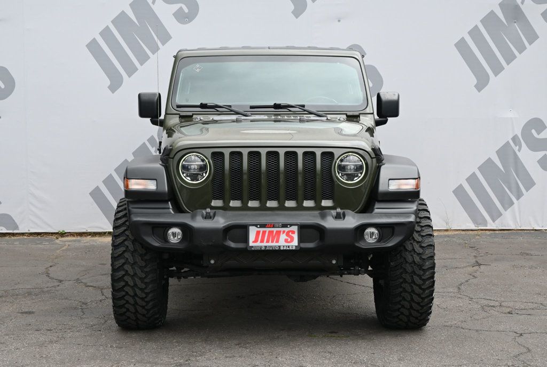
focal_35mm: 66
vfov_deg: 20.7
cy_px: 184
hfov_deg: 30.4
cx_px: 274
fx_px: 1005
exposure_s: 1/250
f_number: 6
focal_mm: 44
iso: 200
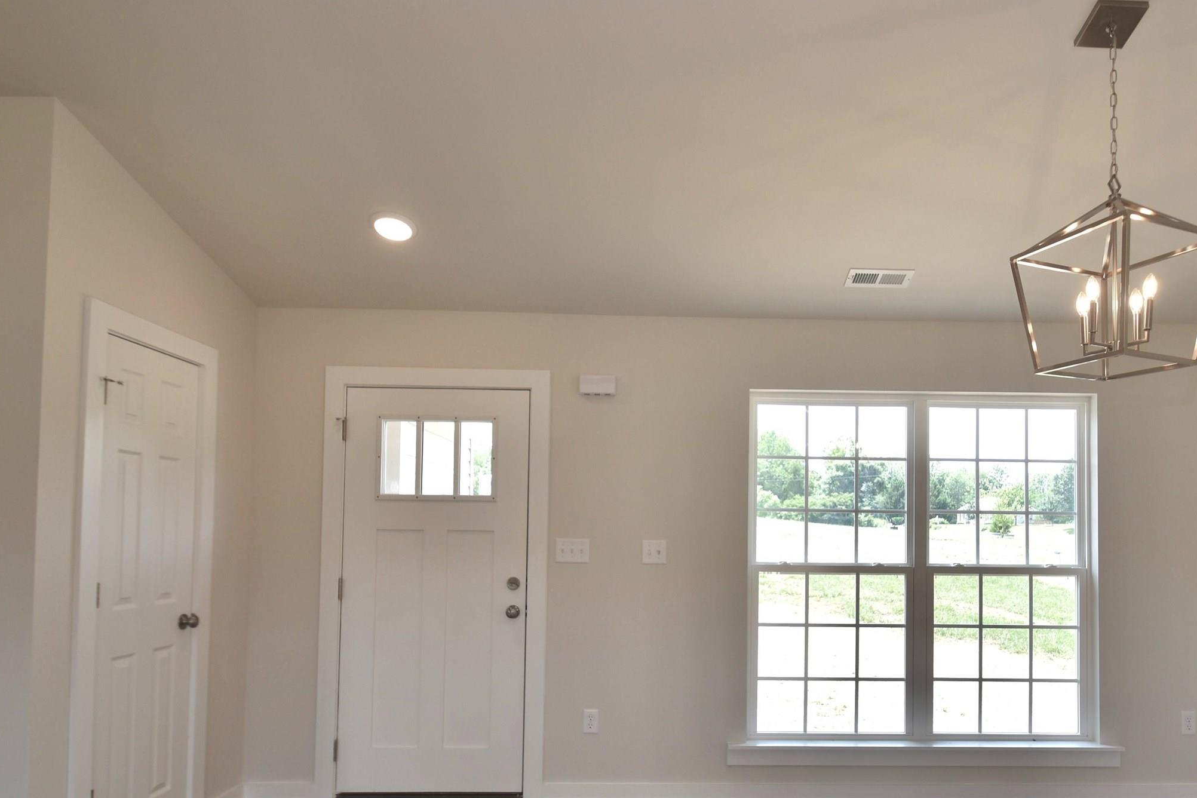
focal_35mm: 23
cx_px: 721
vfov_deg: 54.6
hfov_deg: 75.2
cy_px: 488
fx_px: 765
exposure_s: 1/125
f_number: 5.6
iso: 180
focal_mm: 10
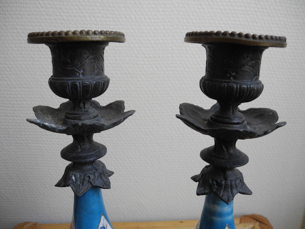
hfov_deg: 63.4
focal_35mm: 28
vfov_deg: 49.7
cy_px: 114
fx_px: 247
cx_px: 152
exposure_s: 1/30
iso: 122
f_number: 2.8
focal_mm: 6
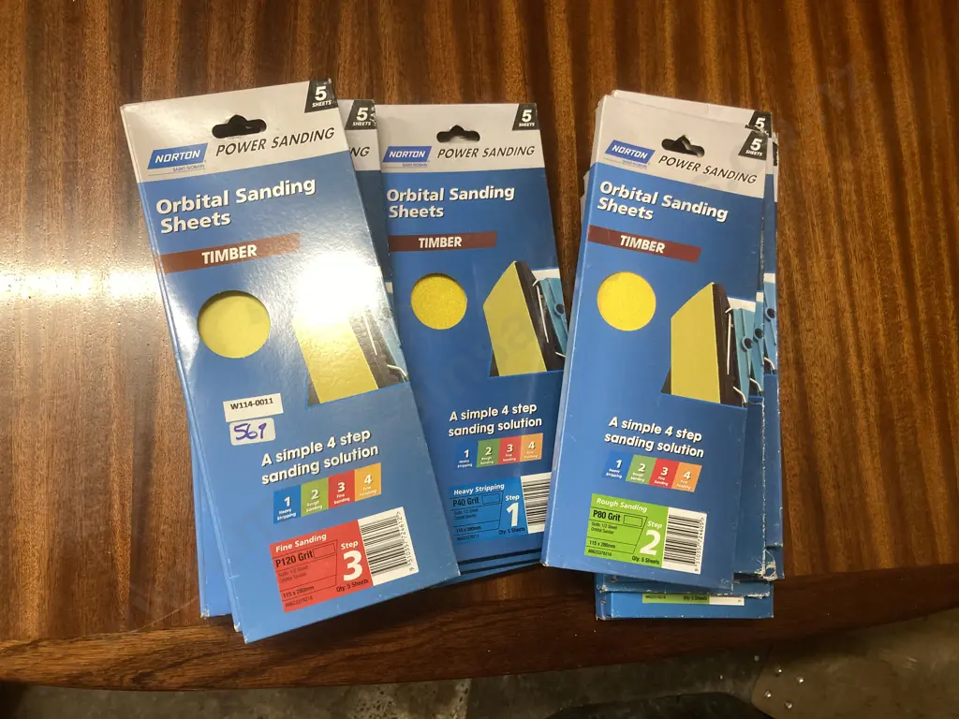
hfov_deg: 63.4
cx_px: 480
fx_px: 776
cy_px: 360
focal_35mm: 28
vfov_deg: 49.7
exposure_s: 1/50
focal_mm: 3.99
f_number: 1.8
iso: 125
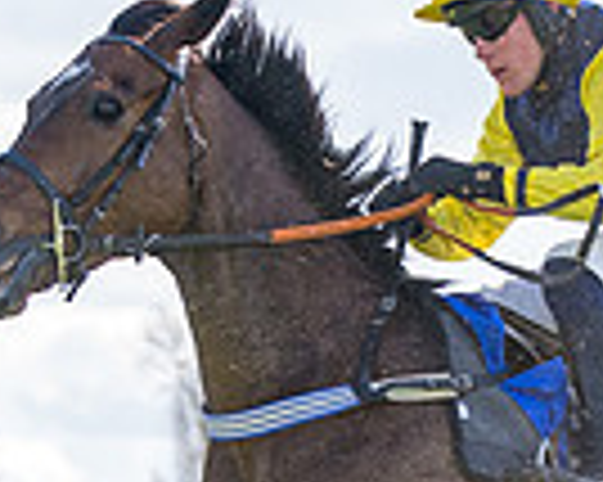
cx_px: 983
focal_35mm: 503
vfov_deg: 3.1
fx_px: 8970
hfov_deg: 3.8
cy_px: 853
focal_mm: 70
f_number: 4
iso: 400
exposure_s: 1/1600
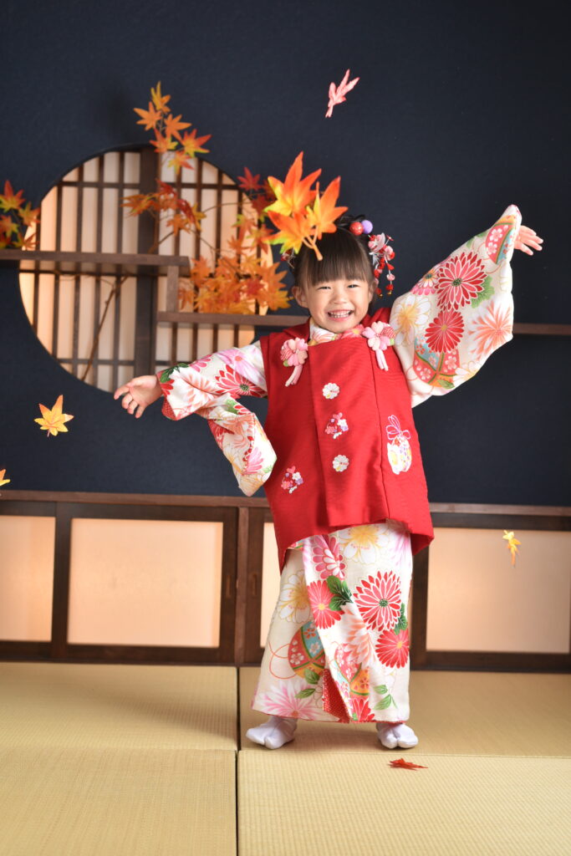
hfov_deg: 27.0
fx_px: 1189
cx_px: 286
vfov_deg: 39.6
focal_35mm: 50
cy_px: 428
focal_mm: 50
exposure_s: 1/160
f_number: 4
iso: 160
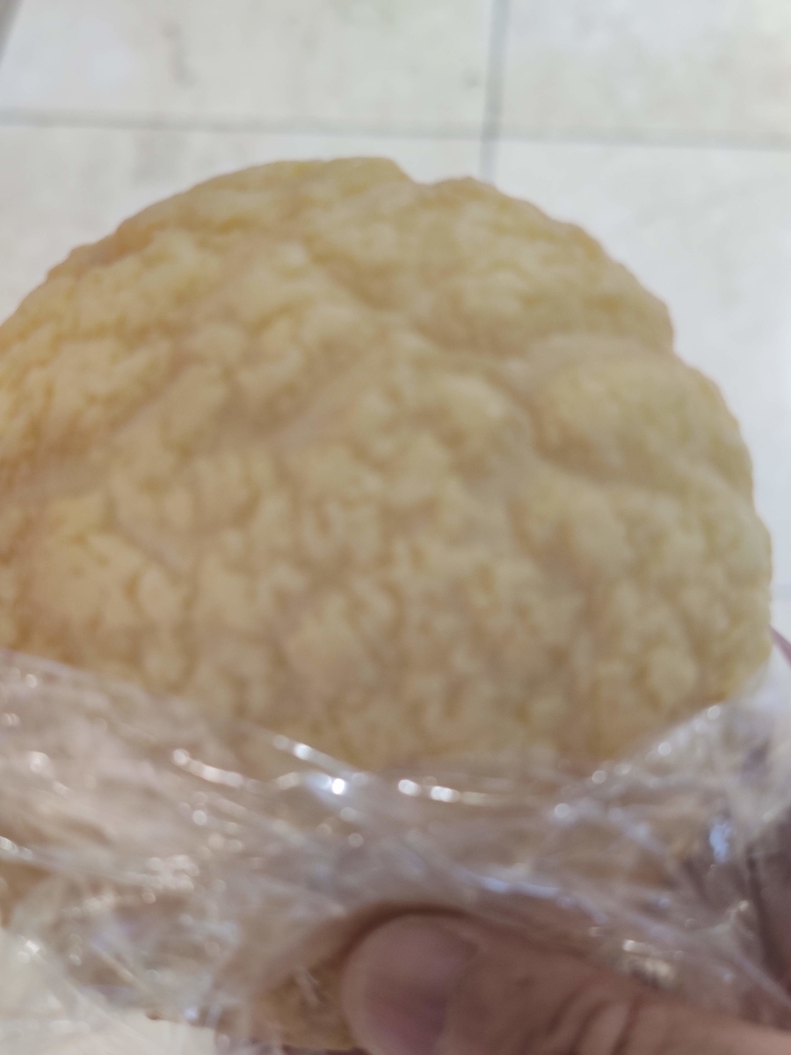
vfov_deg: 45.8
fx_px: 1249
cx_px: 396
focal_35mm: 41
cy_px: 528
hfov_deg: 35.1
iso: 364
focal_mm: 8.16
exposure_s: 1/100
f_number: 2
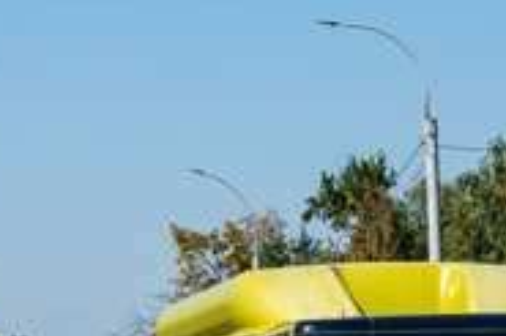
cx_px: 517
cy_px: 276
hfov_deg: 12.5
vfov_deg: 8.4
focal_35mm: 162
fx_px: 2275
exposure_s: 1/1250
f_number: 4.5
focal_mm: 50
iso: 125
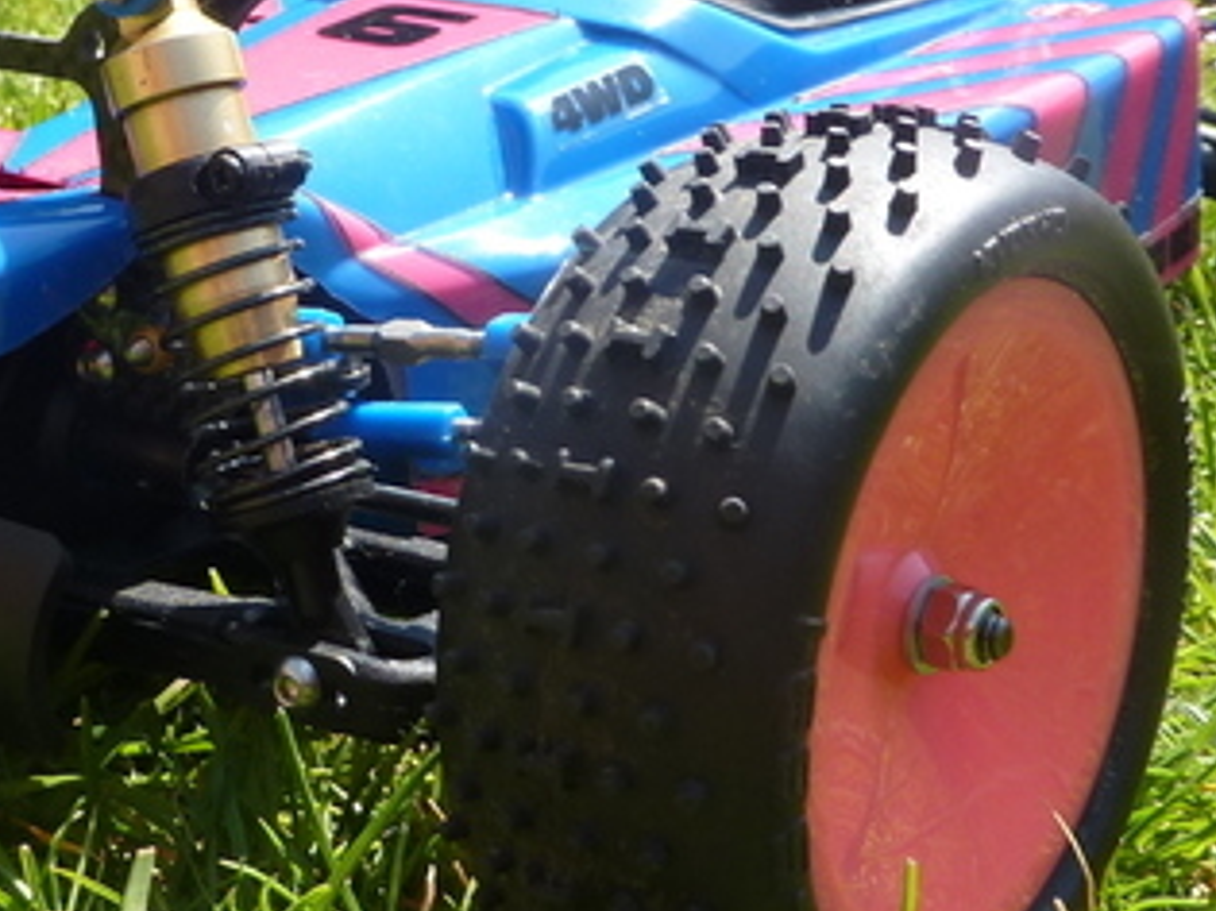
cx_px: 359
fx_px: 2072
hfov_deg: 32.3
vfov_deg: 24.6
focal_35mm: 59
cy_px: 243
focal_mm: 4.1
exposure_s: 1/250
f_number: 4
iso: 80
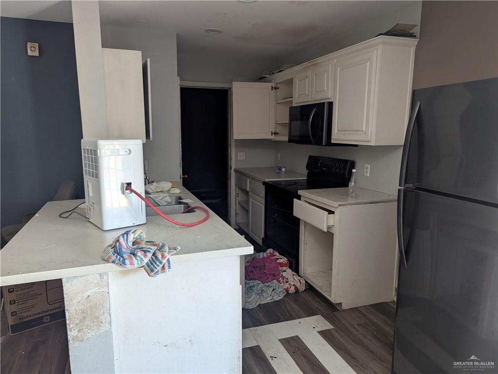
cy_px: 187
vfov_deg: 56.9
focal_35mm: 24
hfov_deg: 71.5
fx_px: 346
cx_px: 249
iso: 126
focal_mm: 6.81
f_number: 1.85
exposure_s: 1/14.8
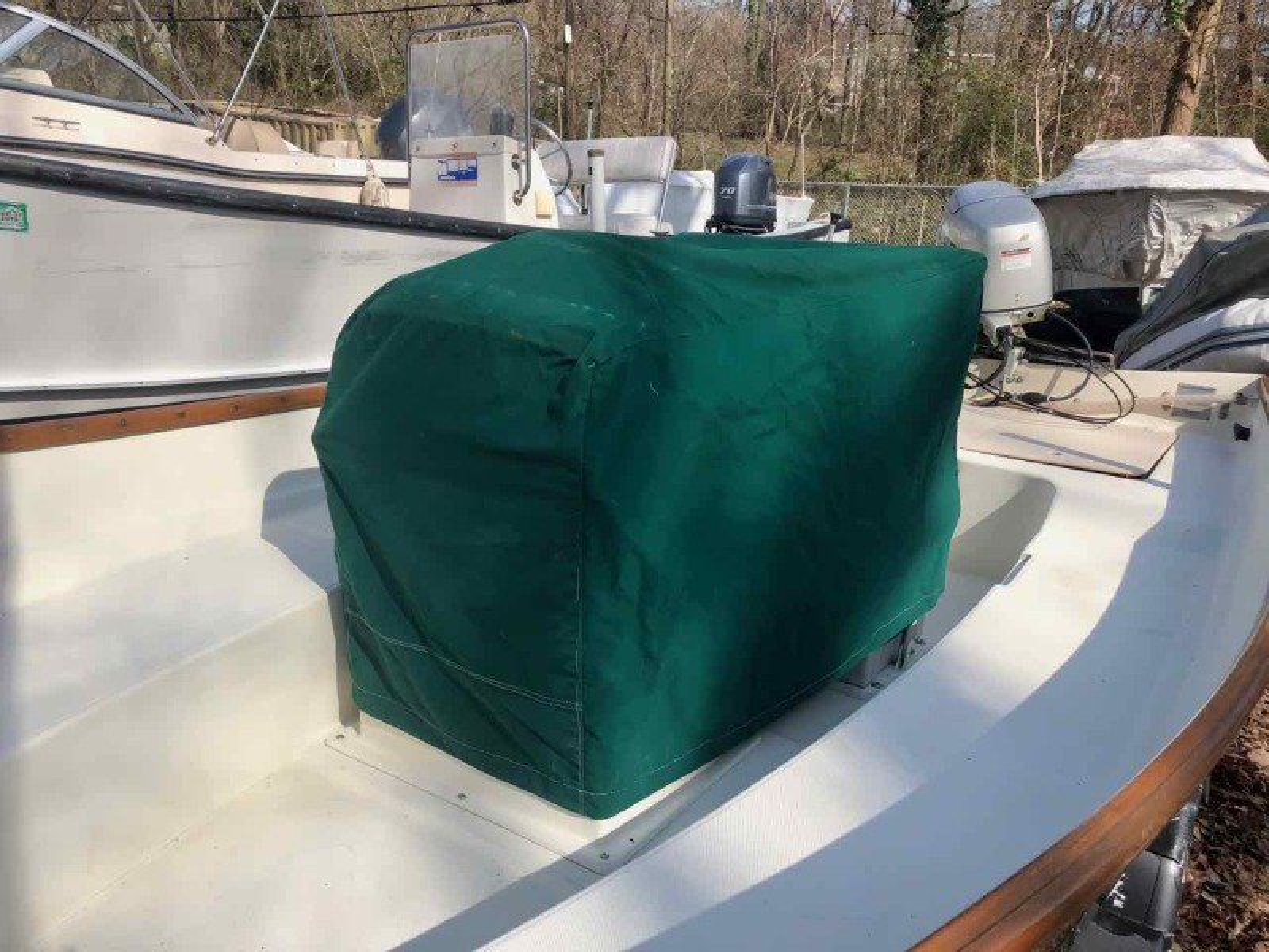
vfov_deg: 49.7
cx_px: 634
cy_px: 476
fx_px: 1026
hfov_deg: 63.4
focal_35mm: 28
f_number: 1.8
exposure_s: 1/1656
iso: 20
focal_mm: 3.99
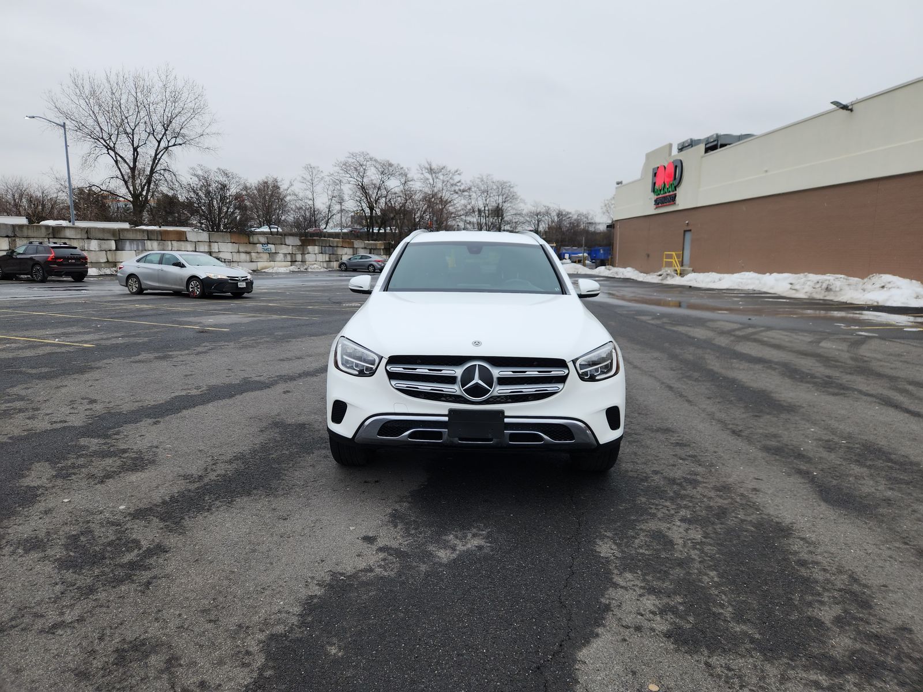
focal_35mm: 23
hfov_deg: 73.9
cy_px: 346
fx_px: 613
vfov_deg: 58.9
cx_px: 462
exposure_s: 1/286
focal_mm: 5.4
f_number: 1.8
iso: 20
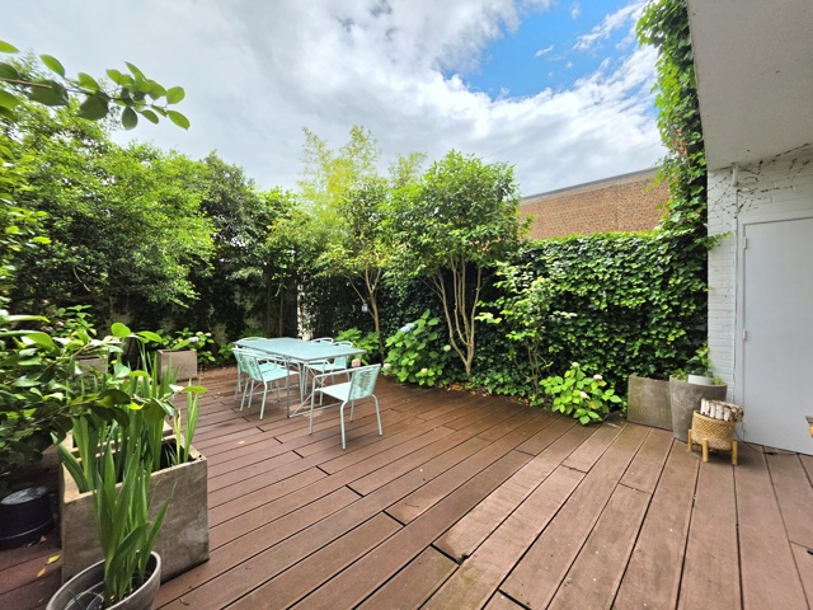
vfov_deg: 89.9
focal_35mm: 13
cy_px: 305
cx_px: 406
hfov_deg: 106.2
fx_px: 305
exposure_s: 1/1250
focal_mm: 2.2
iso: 32
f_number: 1.9
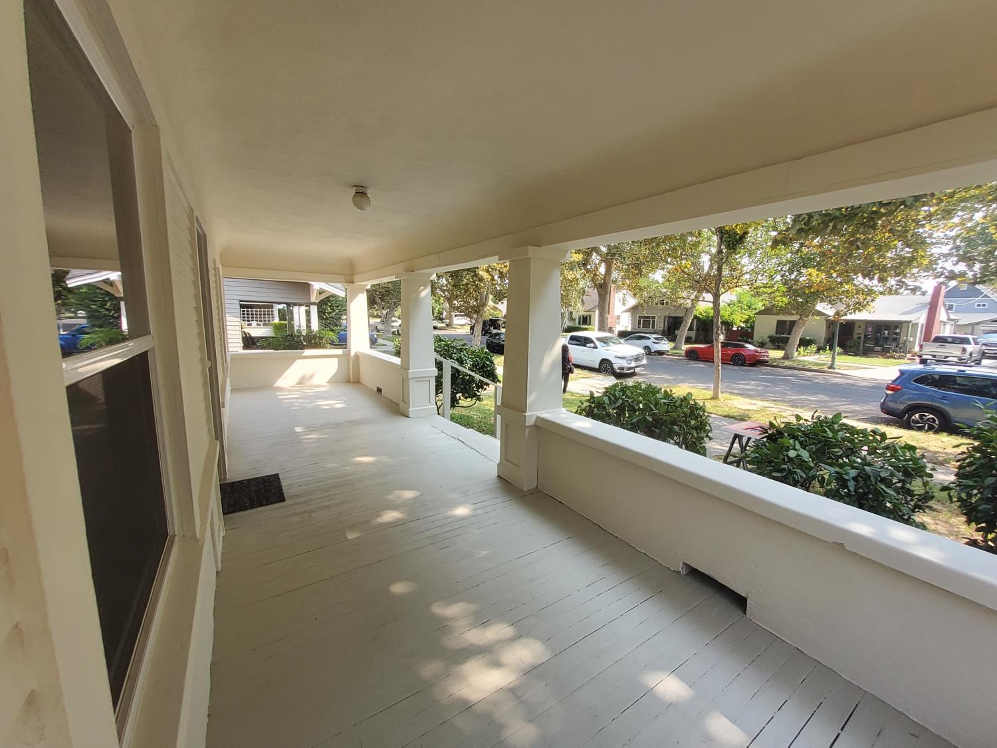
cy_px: 374
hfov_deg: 106.2
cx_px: 498
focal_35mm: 13
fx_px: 374
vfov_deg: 89.9
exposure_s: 1/157
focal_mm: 1.13
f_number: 2.2
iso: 50
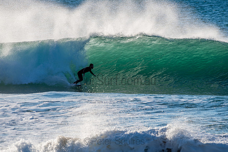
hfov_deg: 3.4
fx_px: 3878
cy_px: 76
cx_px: 114
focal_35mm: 613
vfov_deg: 2.2
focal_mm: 500
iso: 64
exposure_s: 1/320
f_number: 9
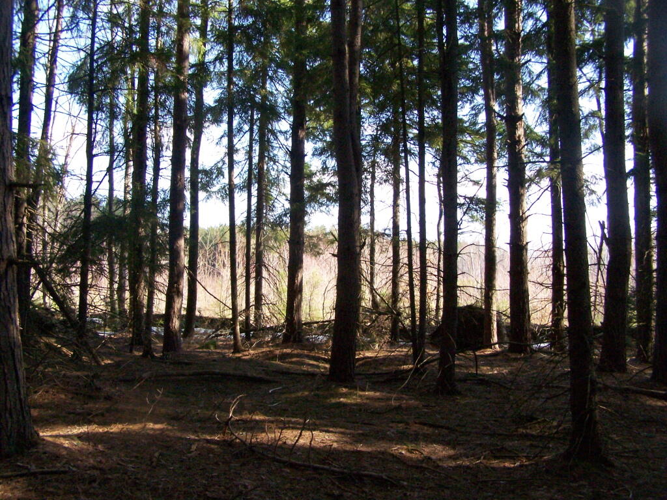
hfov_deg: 49.0
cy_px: 250
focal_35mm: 38
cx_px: 334
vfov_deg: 37.7
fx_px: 732
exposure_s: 1/640
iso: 400
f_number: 4
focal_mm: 6.3
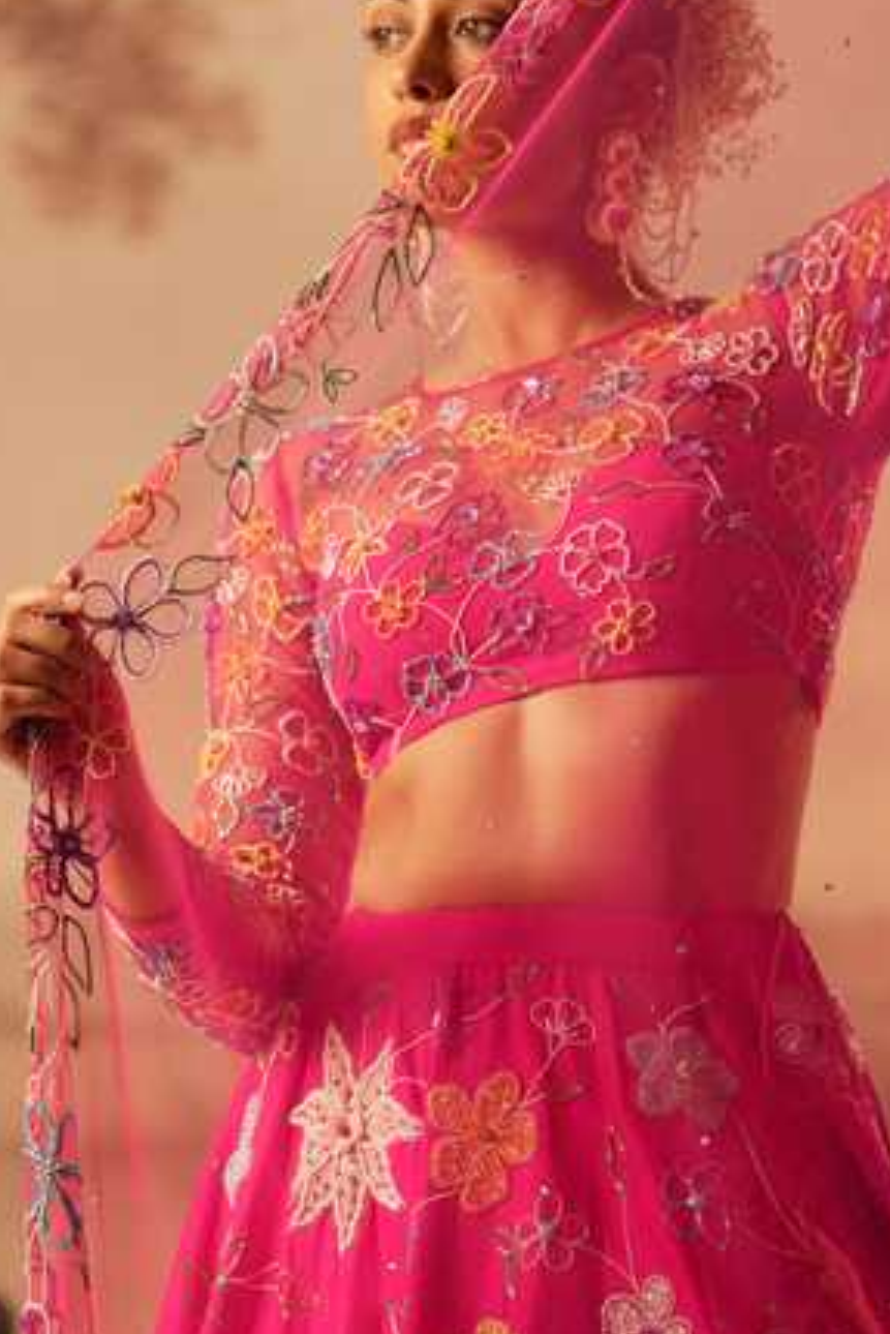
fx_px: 9040
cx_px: 524
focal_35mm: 244
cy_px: 625
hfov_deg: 5.6
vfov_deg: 8.4
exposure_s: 1/125
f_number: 4
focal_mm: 200
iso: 1600
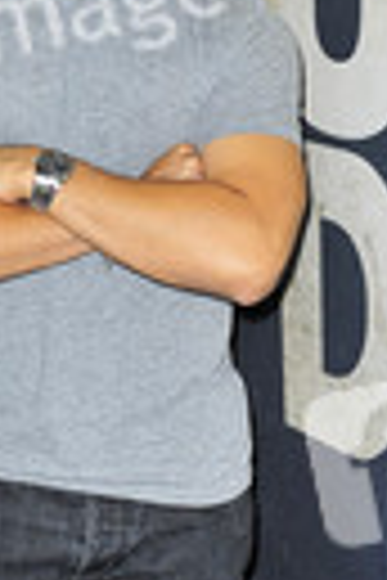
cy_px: 216
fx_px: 2741
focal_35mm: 170
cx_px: 128
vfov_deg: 12.1
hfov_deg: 8.1
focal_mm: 55
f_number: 4.5
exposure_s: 1/320
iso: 500
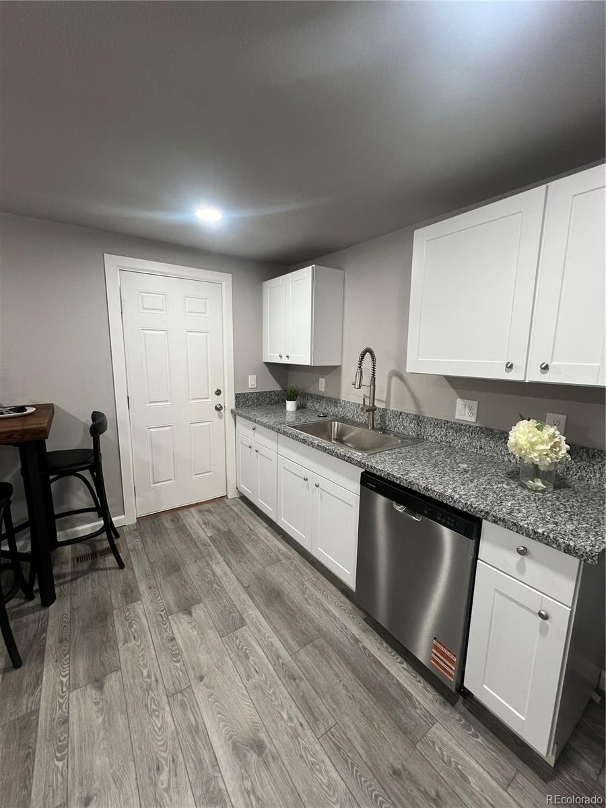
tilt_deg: -8.0
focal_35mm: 13
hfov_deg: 89.9
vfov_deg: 106.2
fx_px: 303
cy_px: 404
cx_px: 303
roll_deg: -0.6
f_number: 1.8
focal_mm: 1.57
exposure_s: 1/60
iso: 125
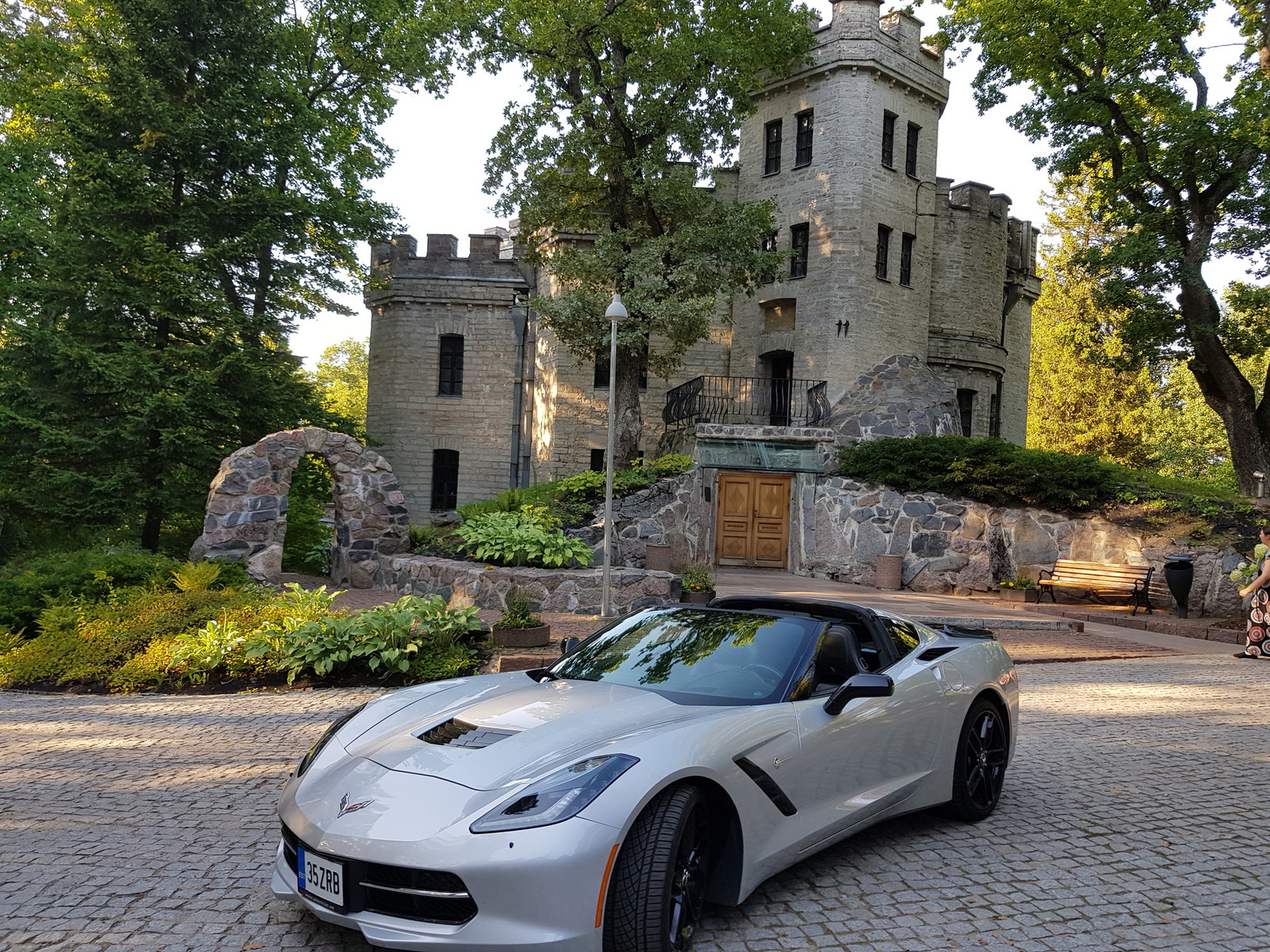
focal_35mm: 26
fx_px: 954
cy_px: 476
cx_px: 635
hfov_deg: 67.3
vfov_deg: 53.1
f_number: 1.7
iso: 40
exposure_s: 1/246
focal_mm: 4.2
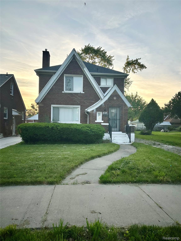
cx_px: 90
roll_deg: -1.7
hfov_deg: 56.8
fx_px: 167
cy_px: 120
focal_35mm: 24
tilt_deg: +1.9
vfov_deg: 71.6
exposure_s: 1/672
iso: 80
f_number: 1.78
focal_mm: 6.86
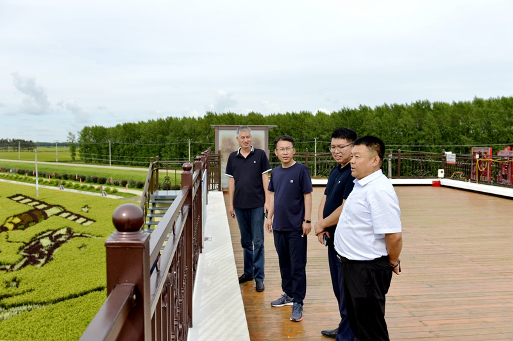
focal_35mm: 28
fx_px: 399
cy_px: 170
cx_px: 256
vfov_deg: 46.4
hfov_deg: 65.5
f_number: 5.6
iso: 320
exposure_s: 1/1000
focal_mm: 28
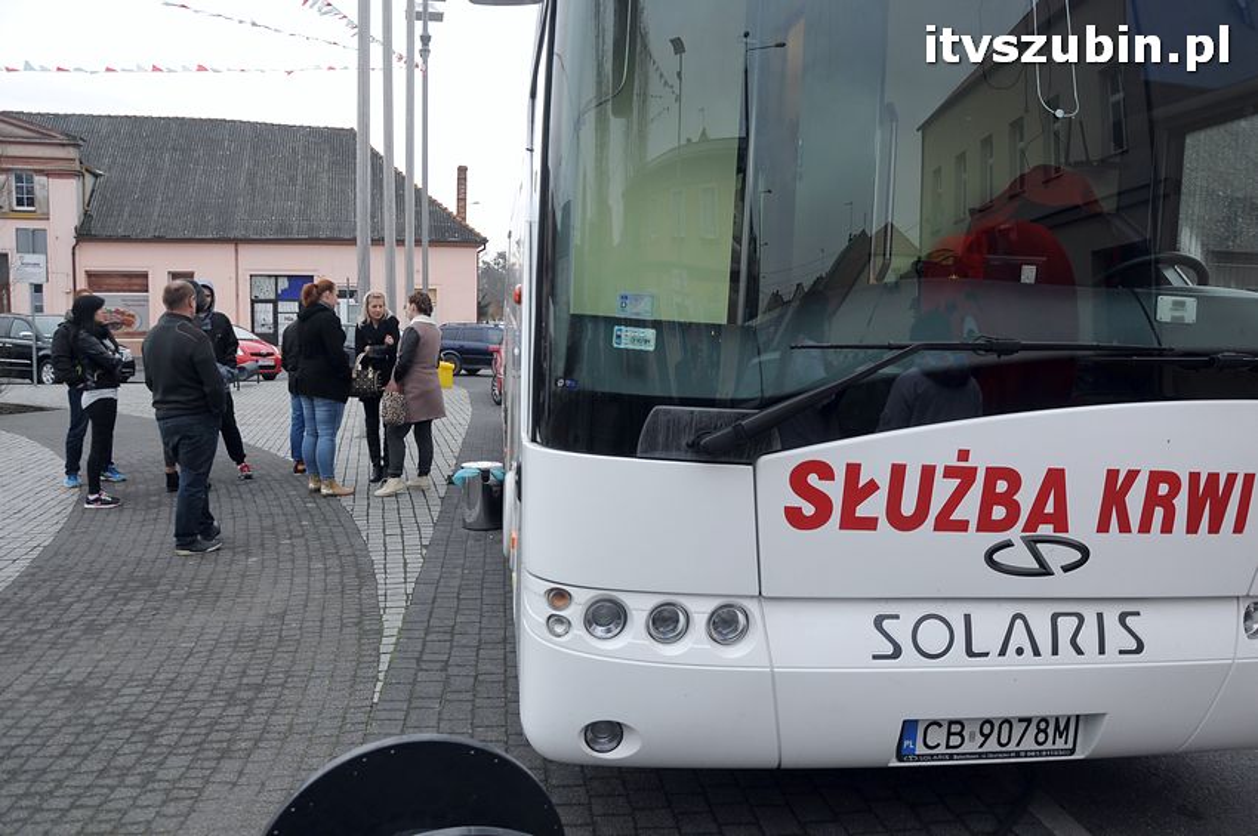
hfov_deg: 67.4
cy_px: 418
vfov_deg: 47.8
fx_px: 943
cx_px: 629
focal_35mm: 27
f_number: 6.3
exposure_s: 1/160
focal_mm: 18
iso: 200
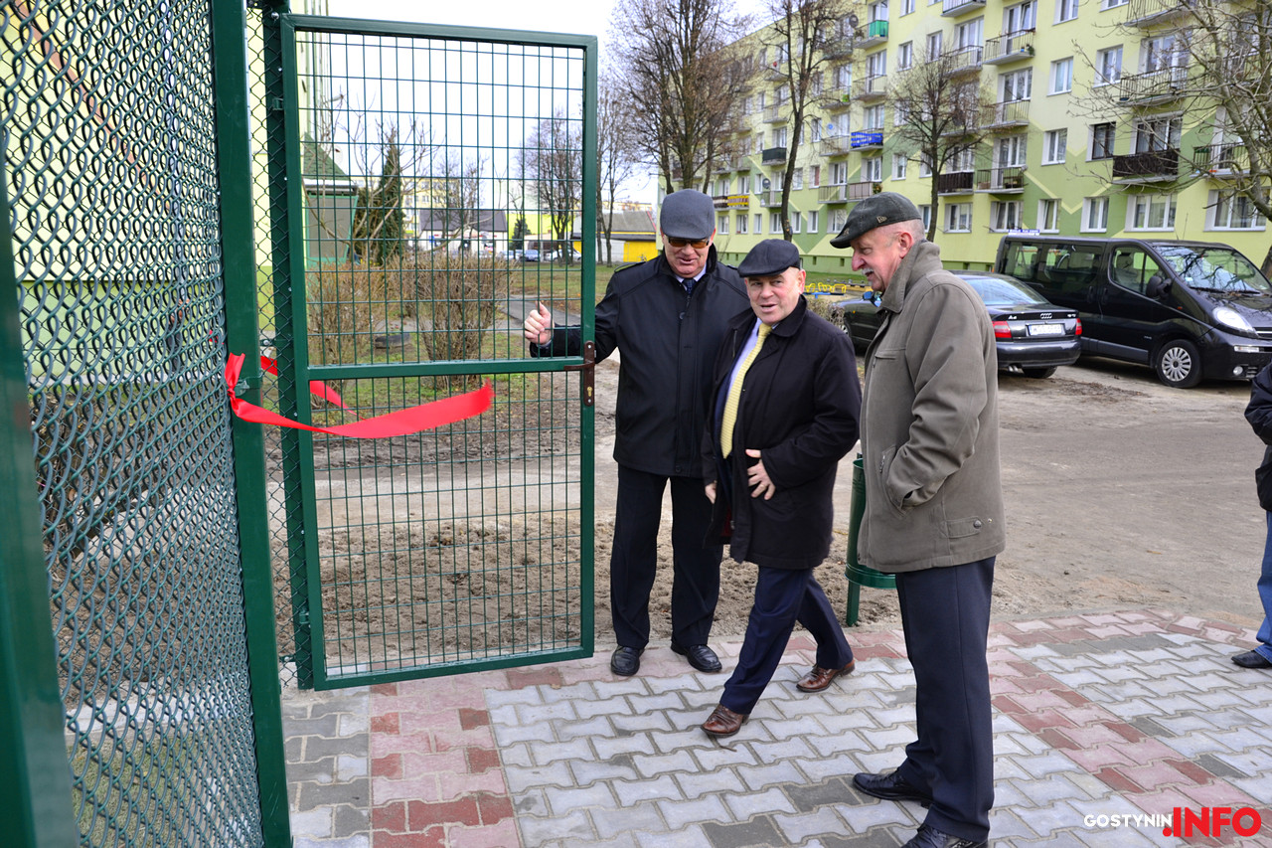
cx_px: 636
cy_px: 424
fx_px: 901
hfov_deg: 70.4
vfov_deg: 50.4
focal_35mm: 26
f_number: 5.6
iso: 200
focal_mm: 17
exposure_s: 1/100
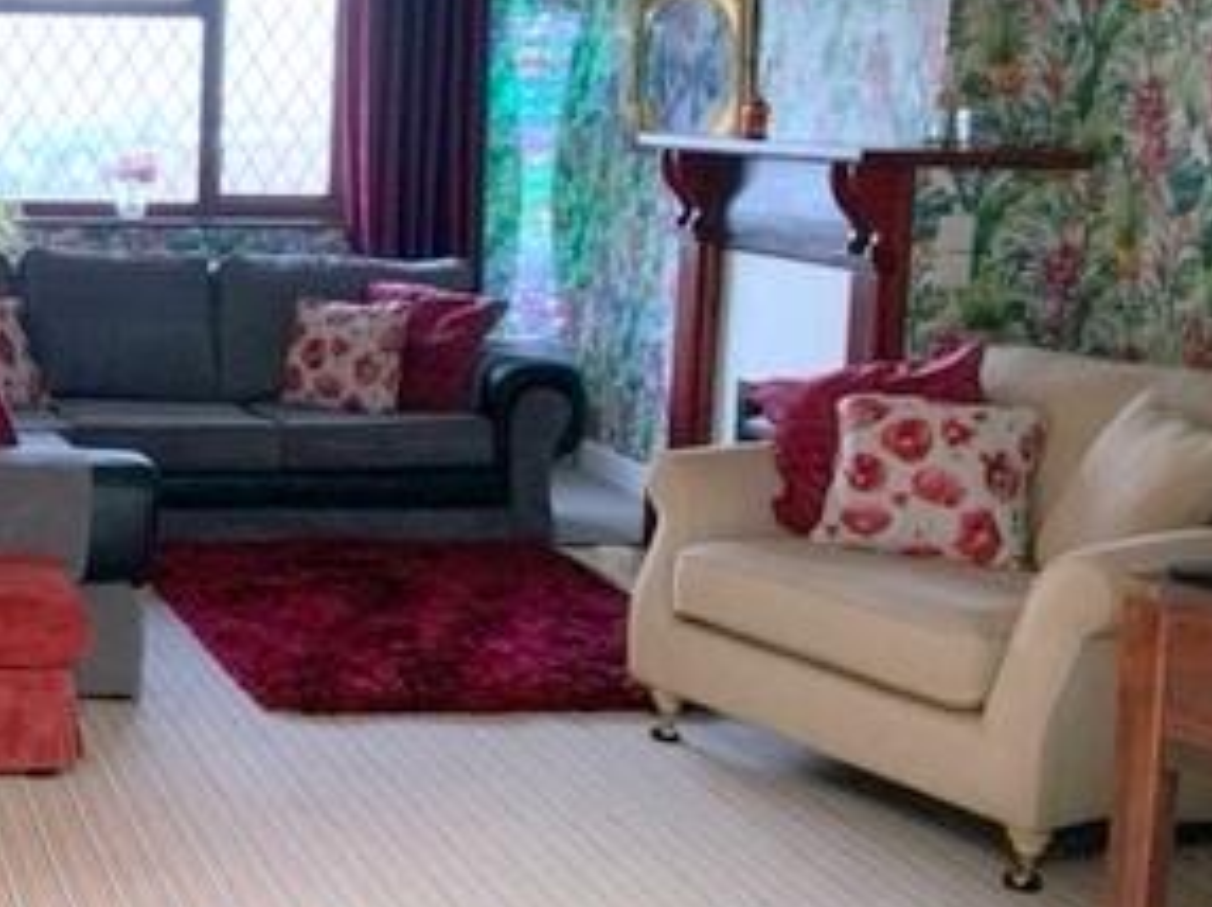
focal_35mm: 65
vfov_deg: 22.5
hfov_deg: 27.8
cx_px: -38
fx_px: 2274
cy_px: 352
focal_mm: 3
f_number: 1.8
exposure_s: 1/60
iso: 125
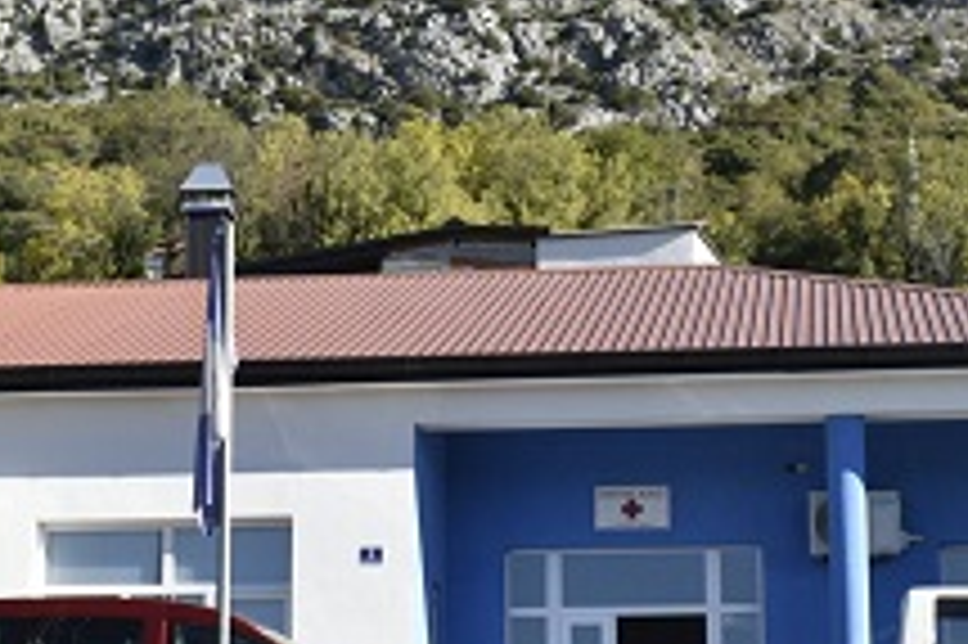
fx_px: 2590
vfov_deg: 14.2
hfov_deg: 21.2
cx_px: 432
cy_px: 392
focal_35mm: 96
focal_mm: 23
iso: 125
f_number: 8
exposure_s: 1/250
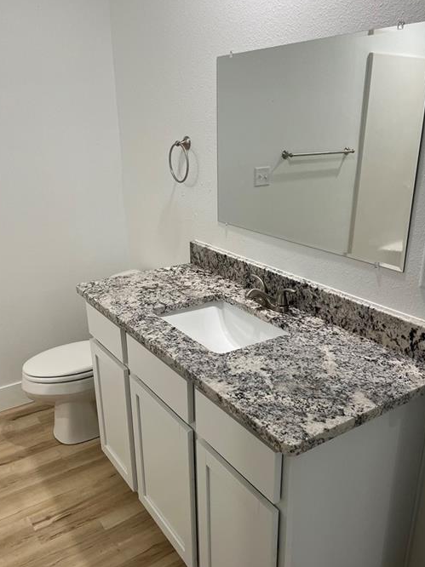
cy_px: 303
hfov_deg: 46.8
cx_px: 219
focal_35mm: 30
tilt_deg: -21.0
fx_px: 491
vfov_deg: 59.9
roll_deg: +0.6
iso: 100
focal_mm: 5.1
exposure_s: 1/120
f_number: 1.6
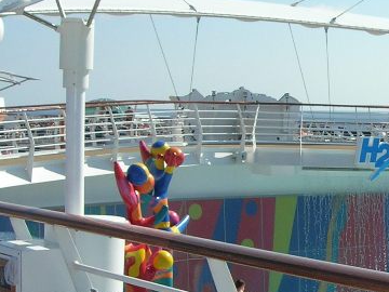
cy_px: 204
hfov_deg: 17.6
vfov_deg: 13.7
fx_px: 1214
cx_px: 431
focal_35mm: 108
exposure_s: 1/1145
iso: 78
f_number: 4.8
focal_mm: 7.8
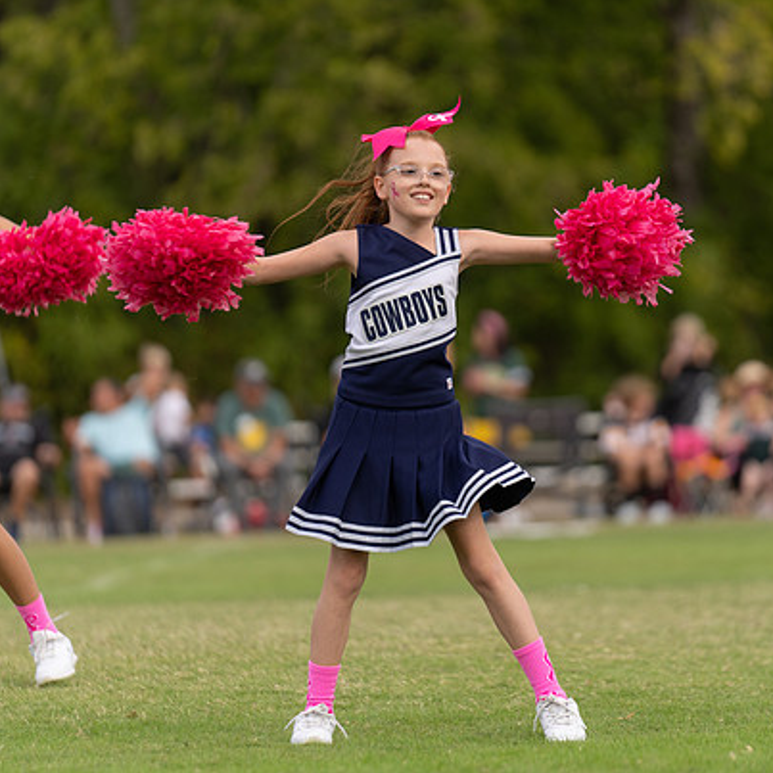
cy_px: 357
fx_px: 7150
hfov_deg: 6.2
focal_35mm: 283
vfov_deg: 6.2
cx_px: 472
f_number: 2.8
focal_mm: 200
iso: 160
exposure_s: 1/1250
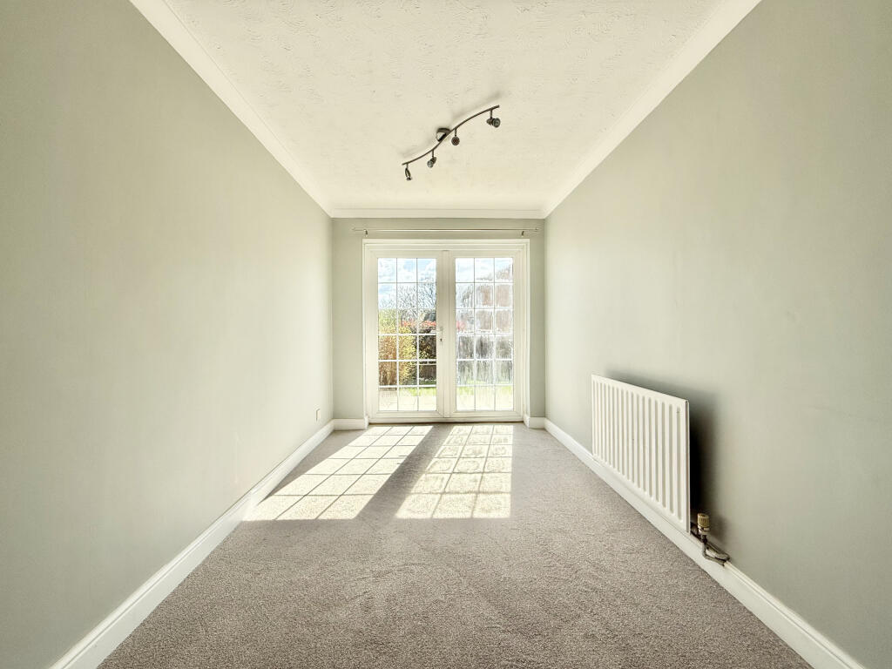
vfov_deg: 85.7
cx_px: 446
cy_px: 334
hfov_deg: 102.1
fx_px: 361
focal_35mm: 14
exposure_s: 1/1105
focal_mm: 2.22
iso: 50
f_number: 2.2
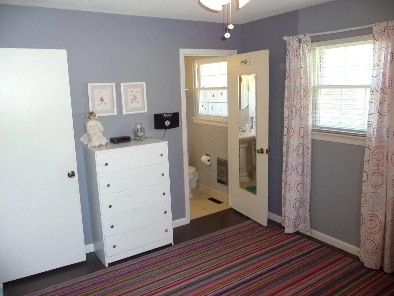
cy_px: 148
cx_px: 197
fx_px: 319
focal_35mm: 28
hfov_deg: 63.4
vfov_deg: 49.7
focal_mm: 4.7
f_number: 3.3
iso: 400
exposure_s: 1/30
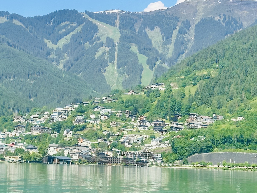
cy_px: 97
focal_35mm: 103
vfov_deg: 14.4
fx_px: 765
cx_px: 58
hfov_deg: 18.9
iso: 64
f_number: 1.78
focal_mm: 6.86
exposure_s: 1/2890
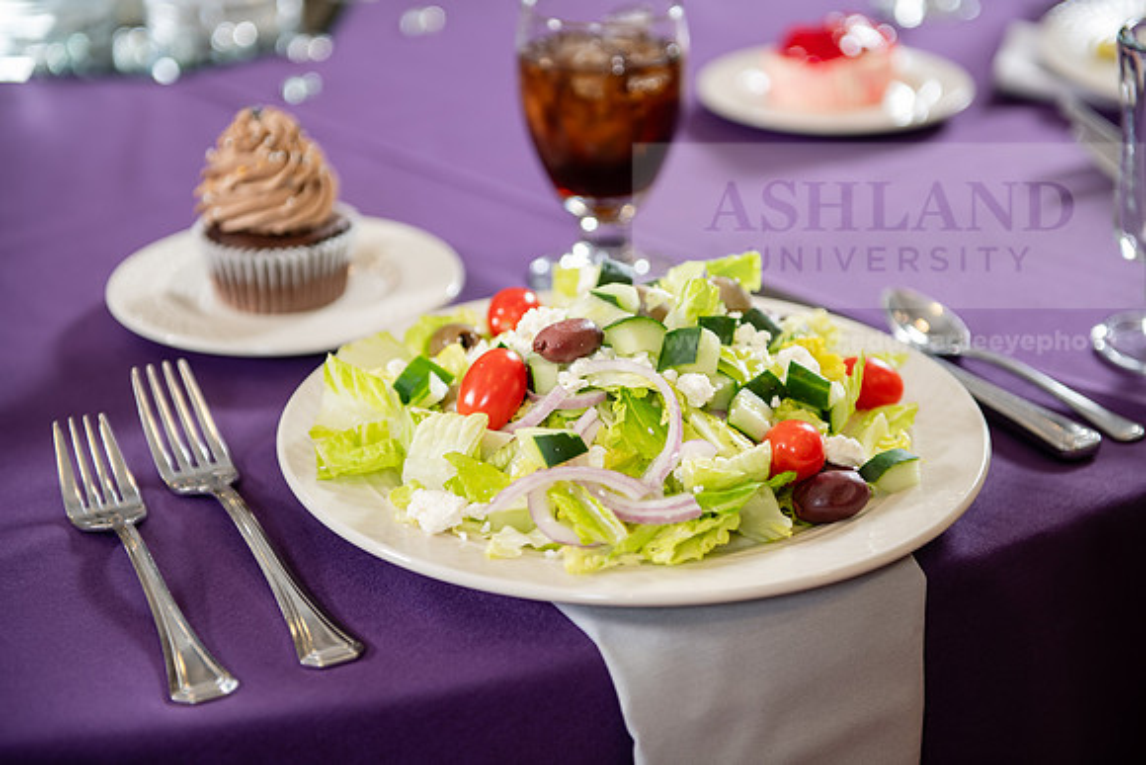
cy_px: 382
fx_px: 2101
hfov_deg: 30.5
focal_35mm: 66
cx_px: 573
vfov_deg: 20.6
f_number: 3.2
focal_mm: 66
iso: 320
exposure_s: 1/160
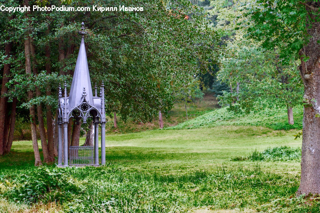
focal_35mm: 120
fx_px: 1065
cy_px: 106
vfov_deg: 11.4
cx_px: 160
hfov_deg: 17.1
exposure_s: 1/30
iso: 800
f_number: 3.5
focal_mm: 80
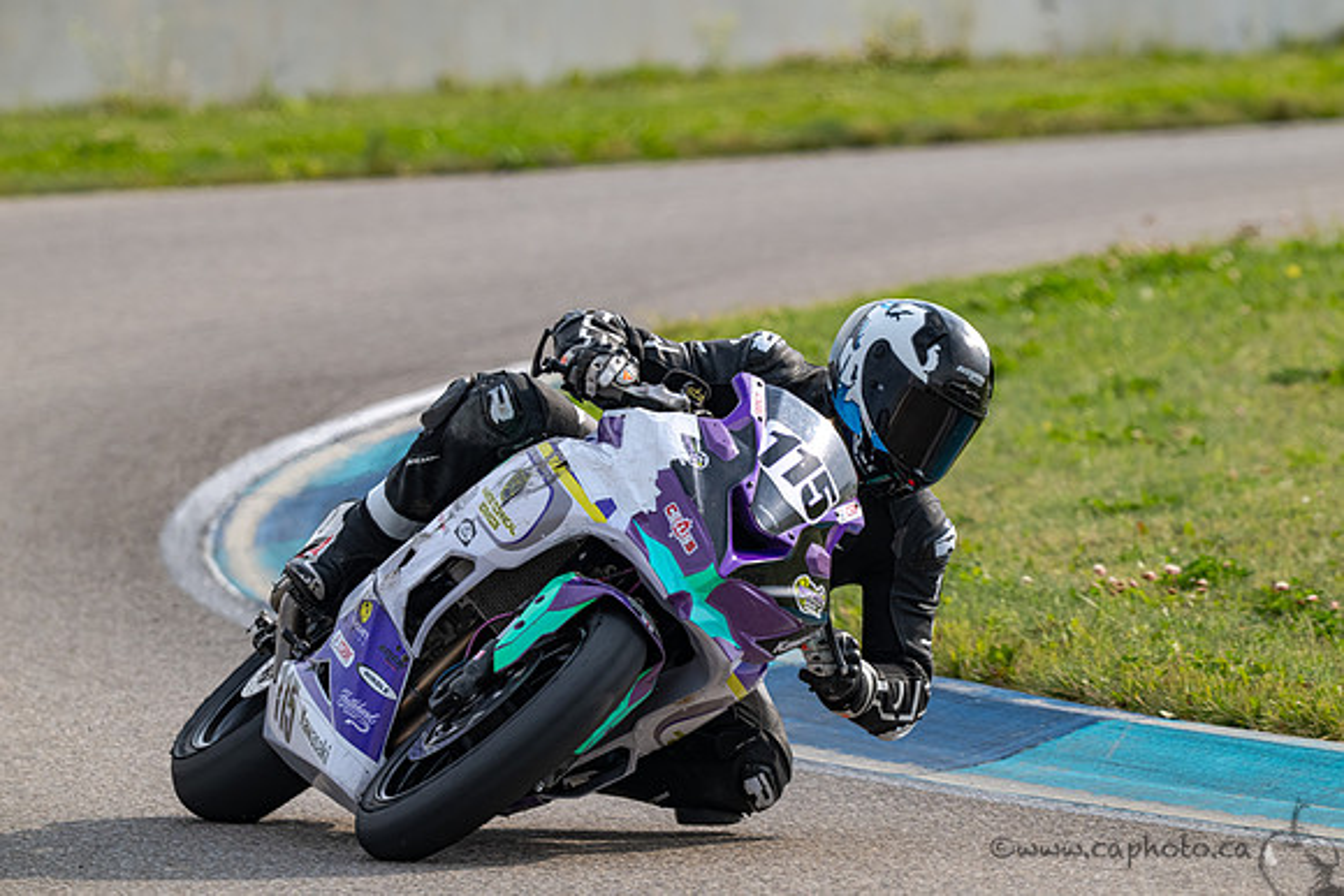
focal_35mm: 600
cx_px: 672
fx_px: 22404
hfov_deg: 3.4
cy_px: 448
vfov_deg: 2.3
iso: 640
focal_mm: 600
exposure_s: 1/1250
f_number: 10
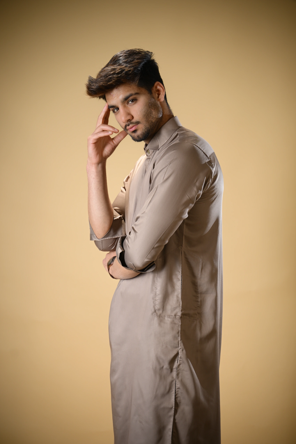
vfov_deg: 27.0
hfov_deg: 18.2
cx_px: 148
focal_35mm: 75
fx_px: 925
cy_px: 222
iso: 160
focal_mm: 75
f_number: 2.8
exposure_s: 1/125
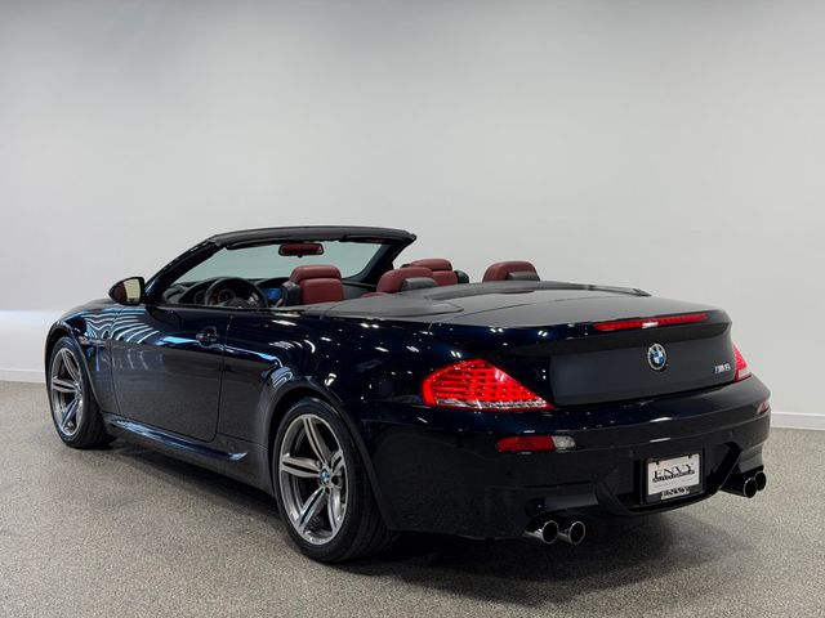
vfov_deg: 30.3
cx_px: 412
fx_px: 1144
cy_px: 309
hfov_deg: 39.7
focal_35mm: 48
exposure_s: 1/259
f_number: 1.78
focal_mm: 6.76
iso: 64
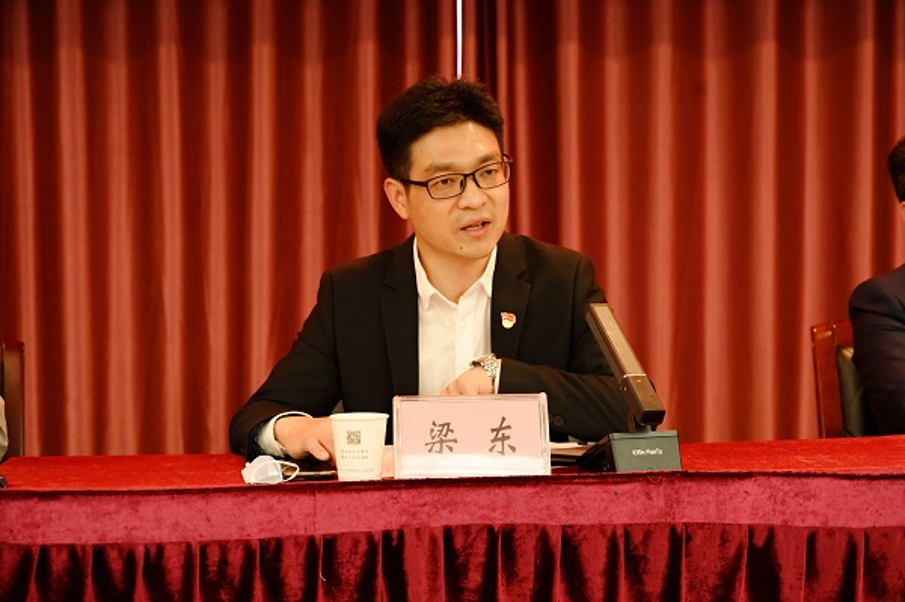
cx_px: 452
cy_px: 301
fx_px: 1758
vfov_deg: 19.4
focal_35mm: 70
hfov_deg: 28.9
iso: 3600
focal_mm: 70
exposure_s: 1/80
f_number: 5.6
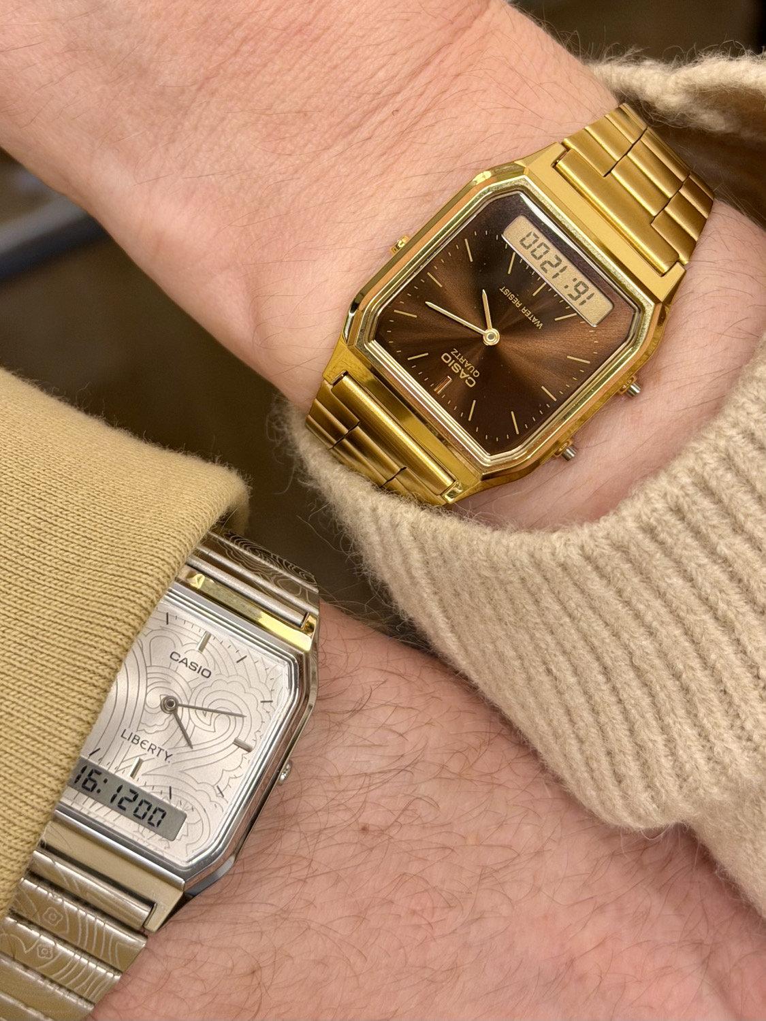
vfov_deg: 39.7
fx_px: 1416
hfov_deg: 30.3
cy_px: 510
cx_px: 383
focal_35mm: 48
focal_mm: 6.76
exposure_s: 1/82
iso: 100
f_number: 1.78
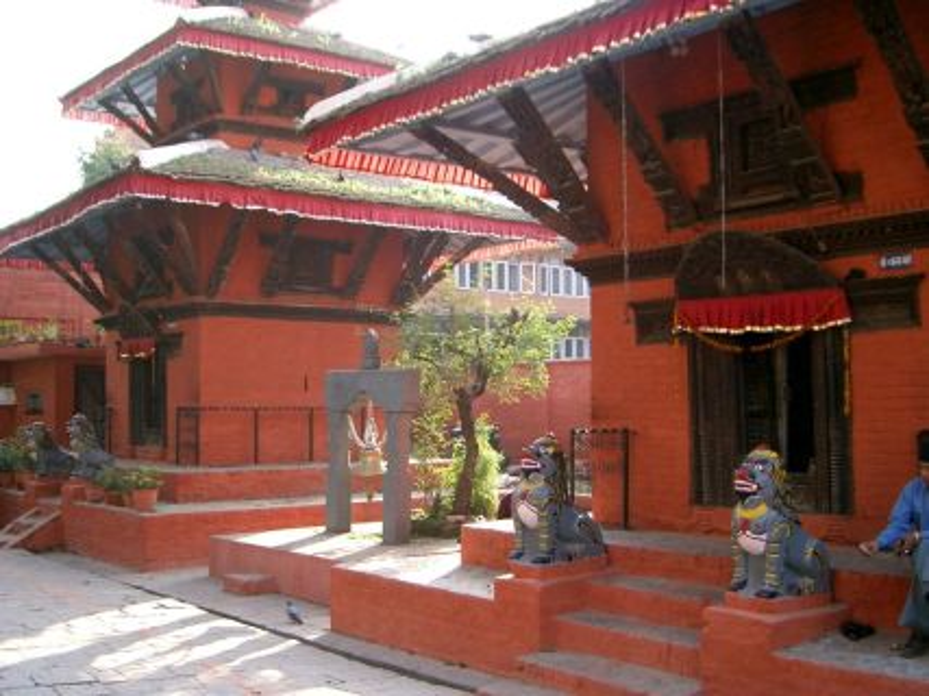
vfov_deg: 36.8
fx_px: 1046
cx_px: 464
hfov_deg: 47.9
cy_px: 348
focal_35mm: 39
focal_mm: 8
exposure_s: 1/160
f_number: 2.8
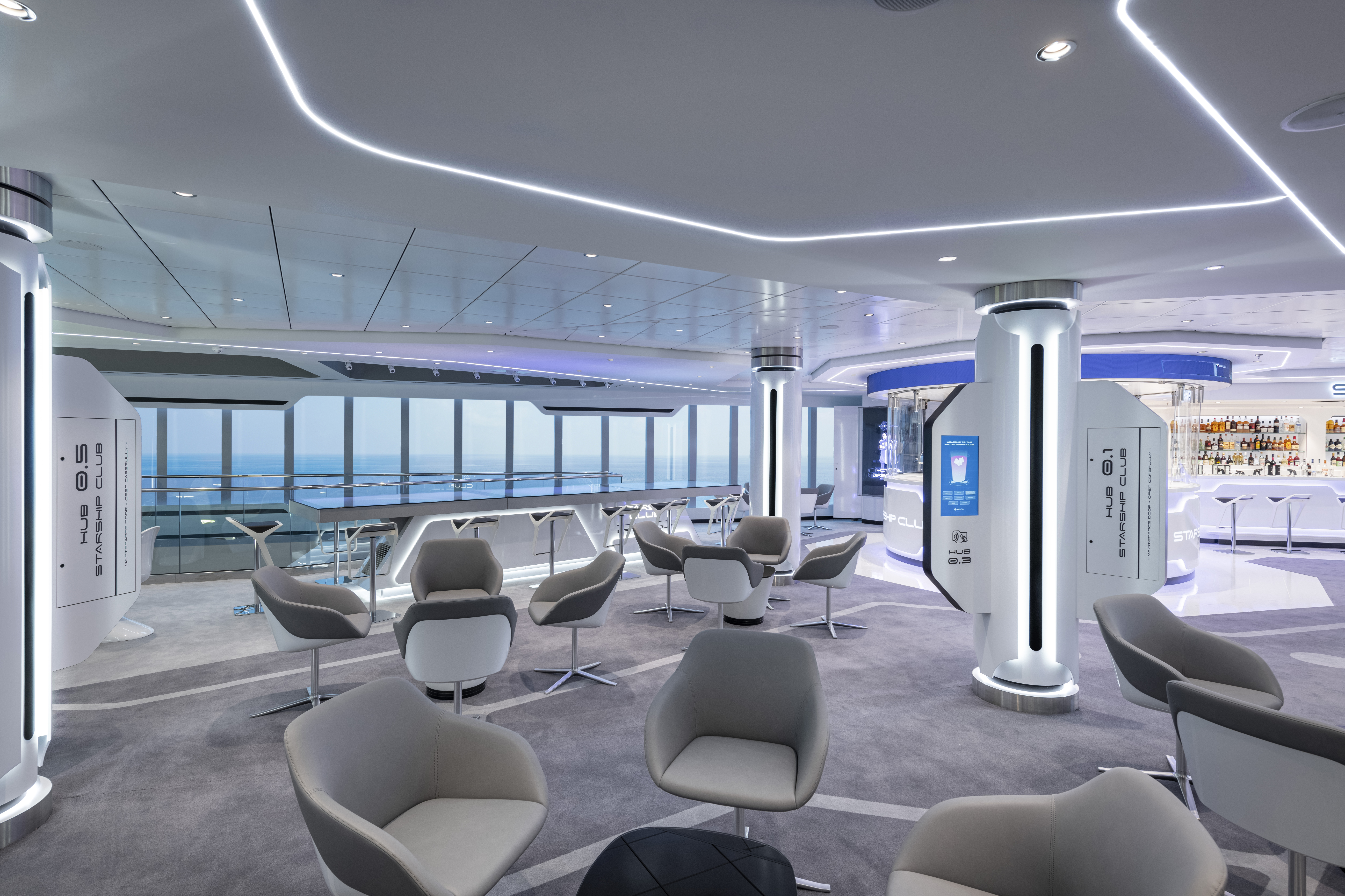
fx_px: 672
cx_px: 672
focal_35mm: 18
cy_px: 448
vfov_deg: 67.4
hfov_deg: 90.0
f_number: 11
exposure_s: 1/8
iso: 320
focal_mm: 18
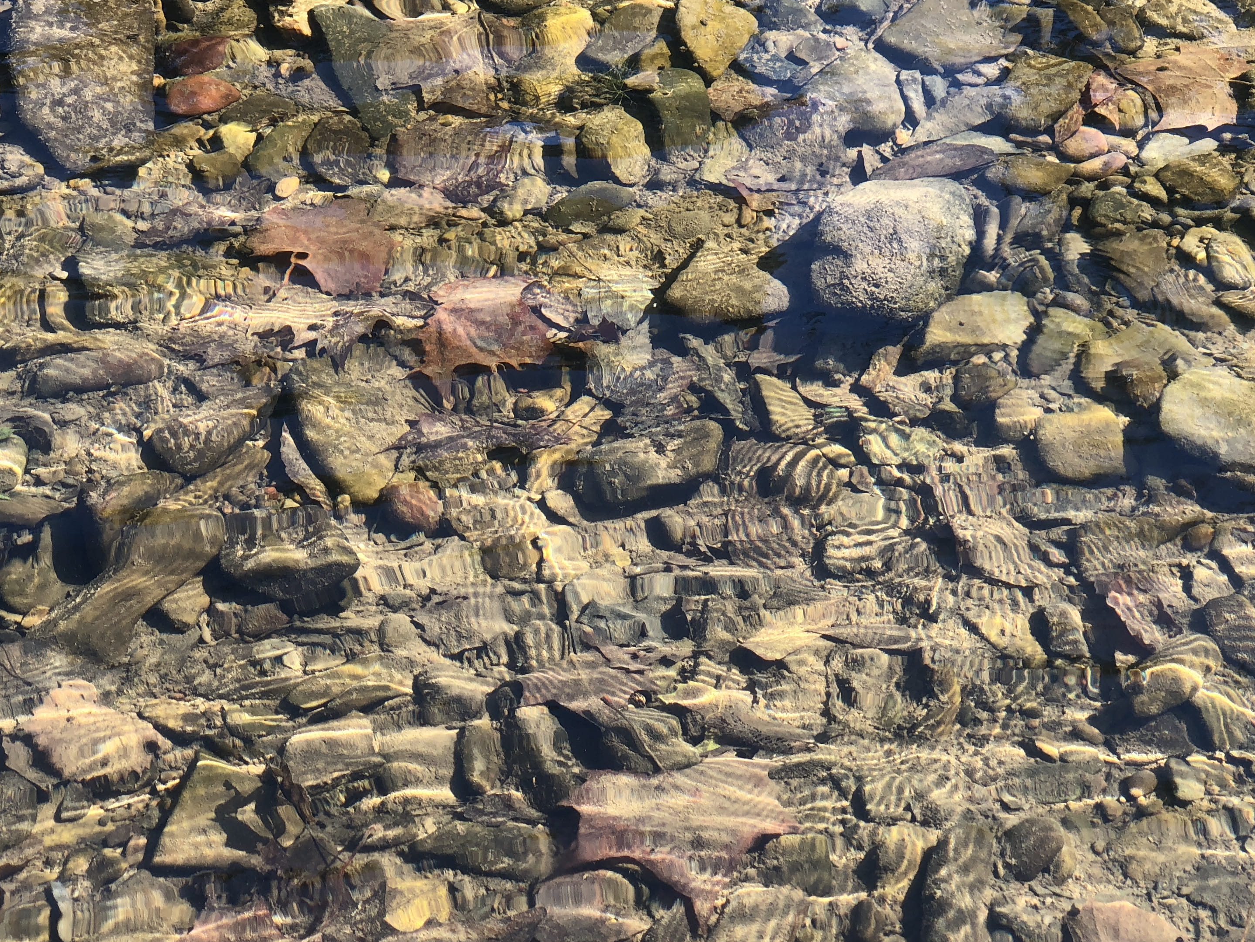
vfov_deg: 20.2
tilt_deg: -42.4
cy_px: 438
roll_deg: -0.6
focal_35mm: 73
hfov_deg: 26.7
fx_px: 2647
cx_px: 650
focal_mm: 6
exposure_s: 1/188
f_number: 2.4
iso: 16
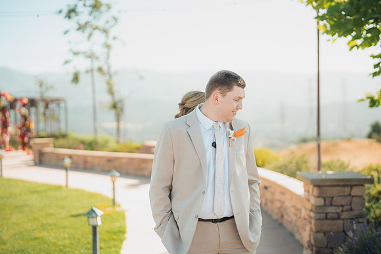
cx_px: 190
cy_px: 127
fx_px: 529
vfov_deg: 27.0
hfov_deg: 39.6
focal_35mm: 50
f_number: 1.4
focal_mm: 50
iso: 50
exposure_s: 1/1250
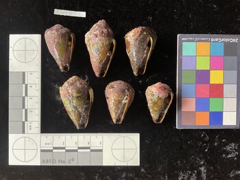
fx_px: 201
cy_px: 90
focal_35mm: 29
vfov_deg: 48.3
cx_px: 120
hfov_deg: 61.6
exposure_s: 1/60
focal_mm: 3
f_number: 1.8
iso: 100
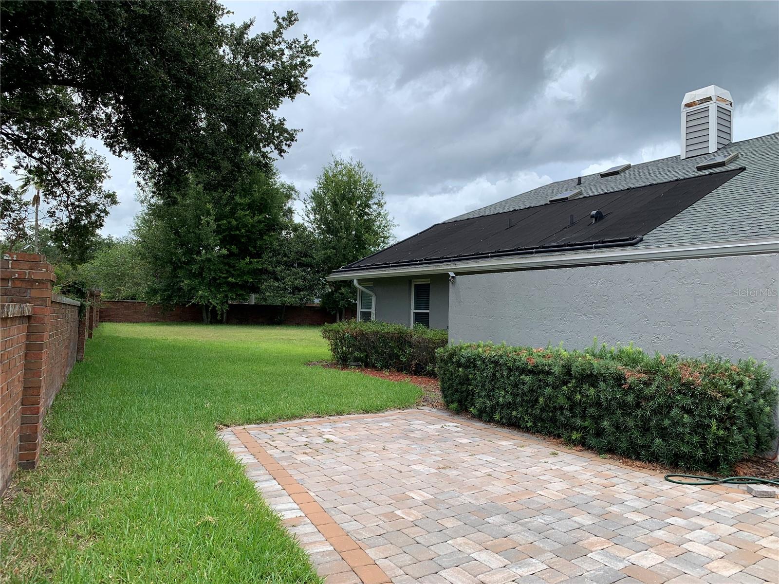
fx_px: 585
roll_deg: -1.4
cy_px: 292
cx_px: 390
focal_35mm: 26
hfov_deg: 67.3
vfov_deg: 53.1
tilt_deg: +2.0
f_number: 1.8
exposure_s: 1/1779
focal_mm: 4.25
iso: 25
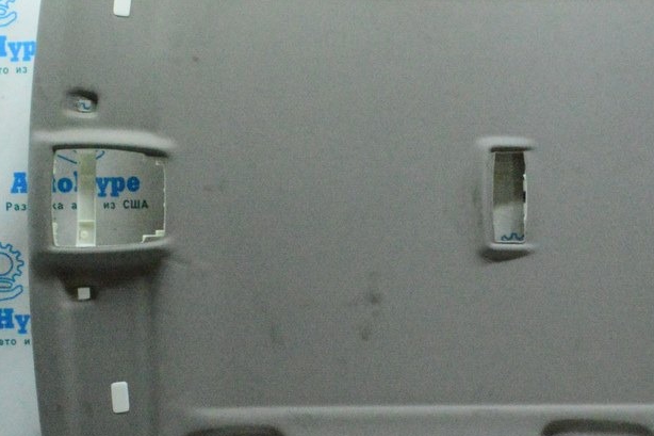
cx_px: 441
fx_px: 908
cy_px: 190
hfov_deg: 39.1
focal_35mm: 50
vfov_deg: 27.0
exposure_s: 1/60
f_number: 25
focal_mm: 20
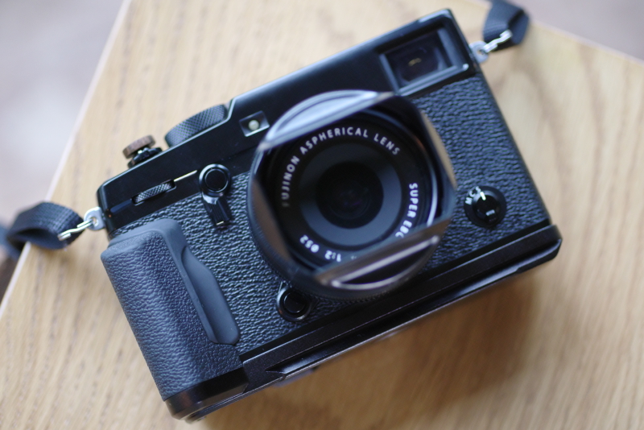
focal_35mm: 100
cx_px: 322
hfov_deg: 20.4
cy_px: 215
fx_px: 1789
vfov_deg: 13.7
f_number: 2.8
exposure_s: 1/100
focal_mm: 100
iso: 6400
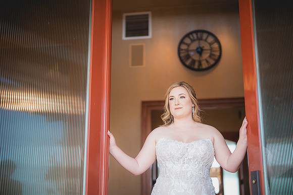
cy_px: 98
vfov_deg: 27.0
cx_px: 146
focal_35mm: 50
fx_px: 407
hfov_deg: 39.6
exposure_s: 1/2500
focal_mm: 50
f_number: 1.4
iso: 1250
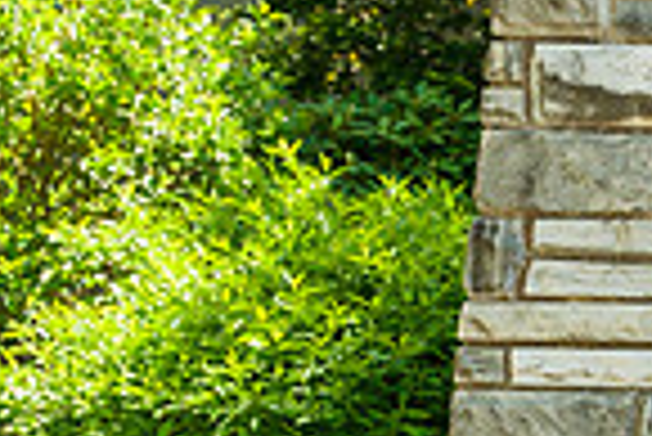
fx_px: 2647
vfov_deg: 9.3
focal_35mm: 146
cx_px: 1251
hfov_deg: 12.5
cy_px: 551
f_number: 5.6
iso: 250
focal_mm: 28
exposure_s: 1/500
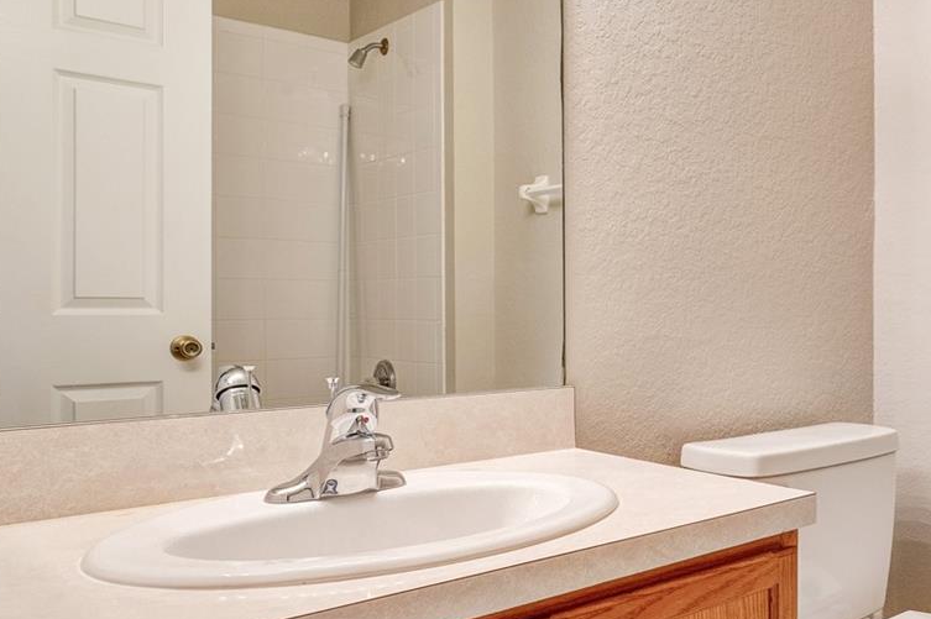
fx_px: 879
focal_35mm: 34
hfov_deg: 48.6
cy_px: 316
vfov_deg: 38.8
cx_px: 872
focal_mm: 16
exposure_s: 1/5
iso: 800
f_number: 7.1
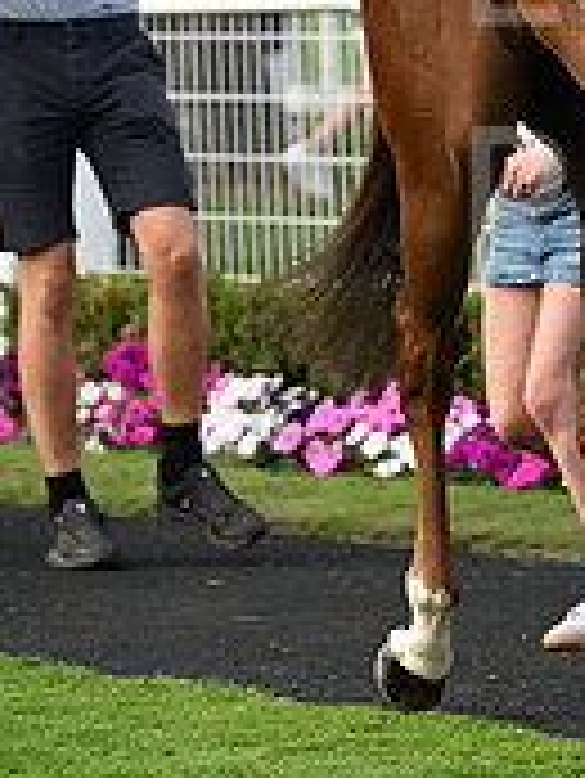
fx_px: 9790
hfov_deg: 3.4
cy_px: -7
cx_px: 1053
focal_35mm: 435
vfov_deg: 4.5
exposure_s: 1/1600
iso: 1250
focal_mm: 135
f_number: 4
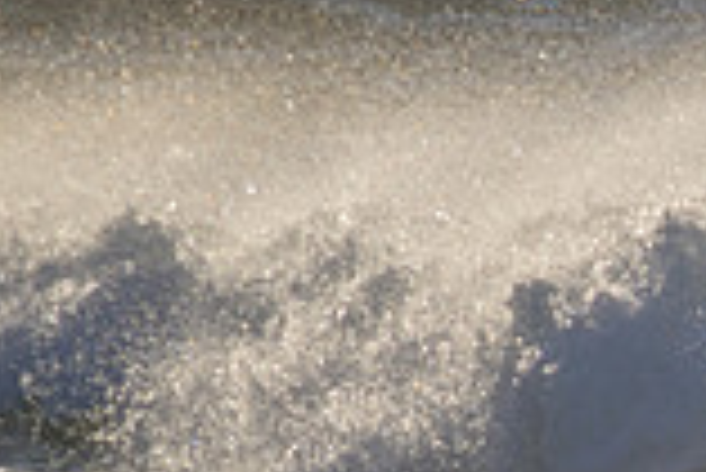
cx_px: 1214
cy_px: 380
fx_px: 57885
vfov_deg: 0.5
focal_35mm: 2949
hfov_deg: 0.7
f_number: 11
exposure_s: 1/1250
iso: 400
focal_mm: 800
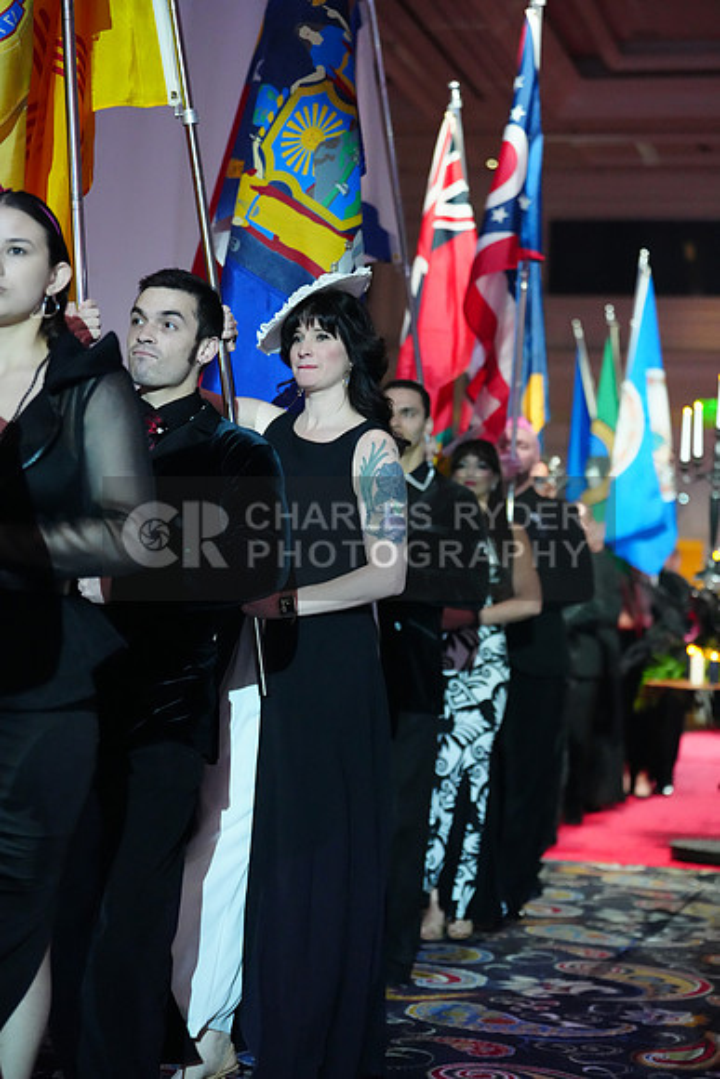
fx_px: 2099
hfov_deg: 19.5
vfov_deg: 28.8
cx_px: 360
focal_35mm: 70
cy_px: 540
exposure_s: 1/400
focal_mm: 70
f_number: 2.8
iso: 10000
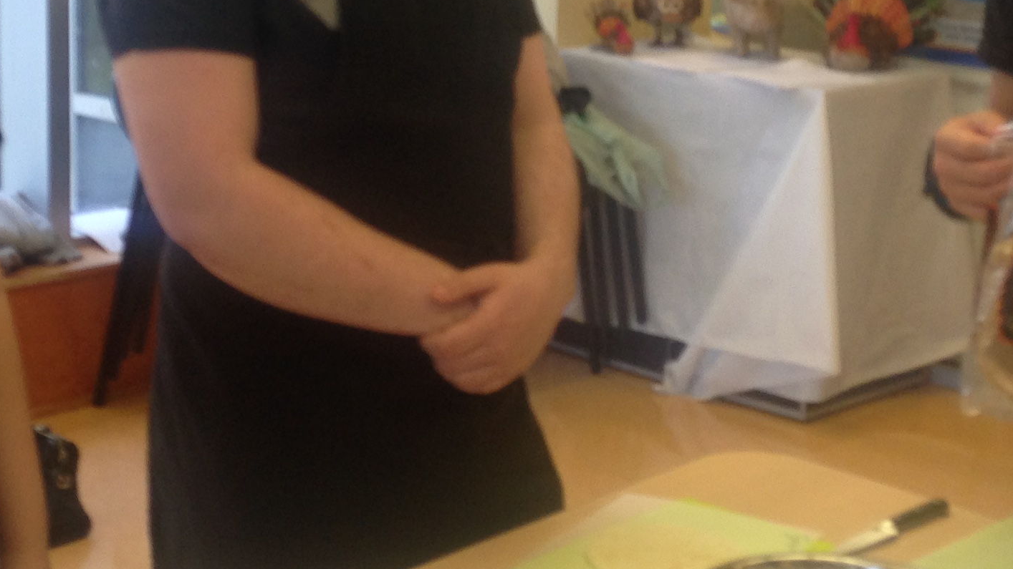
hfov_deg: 25.6
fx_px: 2229
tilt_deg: -11.9
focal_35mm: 83
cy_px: 110
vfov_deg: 14.5
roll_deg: +0.7
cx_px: 428
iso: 64
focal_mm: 4.12
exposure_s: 1/60
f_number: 2.4
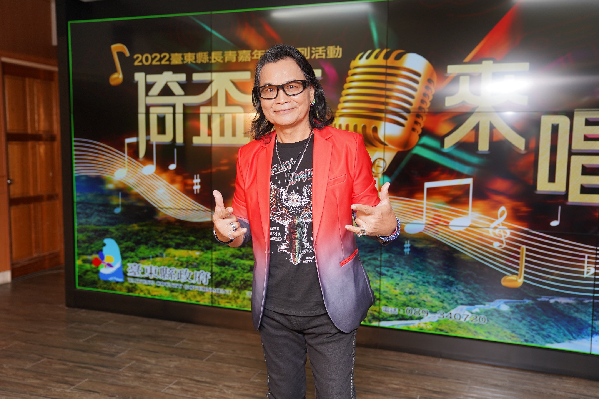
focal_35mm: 34
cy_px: 200
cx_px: 300
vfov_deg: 38.9
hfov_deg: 55.8
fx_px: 566
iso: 200
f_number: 2.8
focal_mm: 34
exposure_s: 1/250
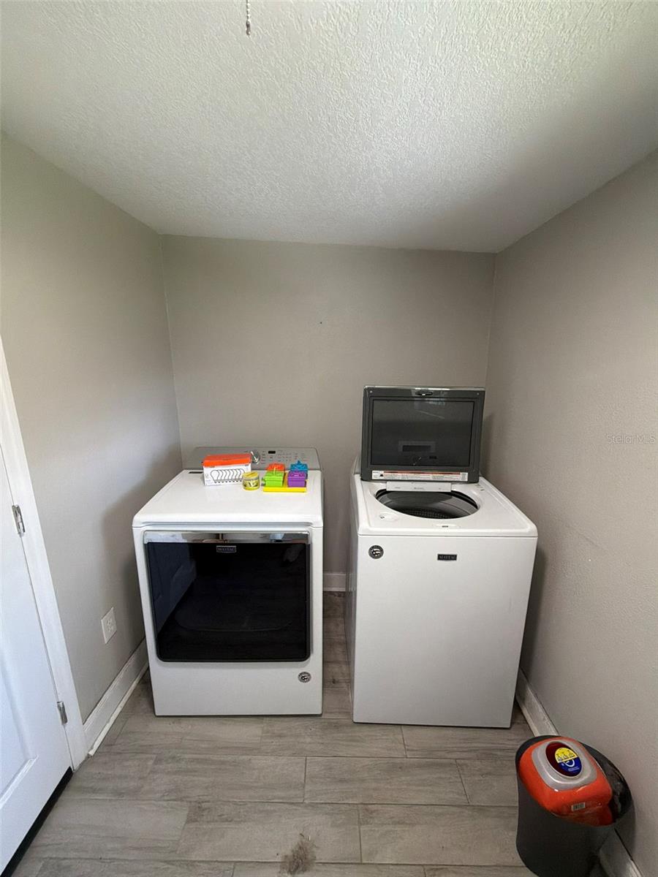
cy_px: 438
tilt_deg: -13.2
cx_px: 329
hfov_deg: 85.7
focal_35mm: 14
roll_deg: -0.3
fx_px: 355
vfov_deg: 102.1
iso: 250
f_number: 2.2
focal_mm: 2.22
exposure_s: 1/60
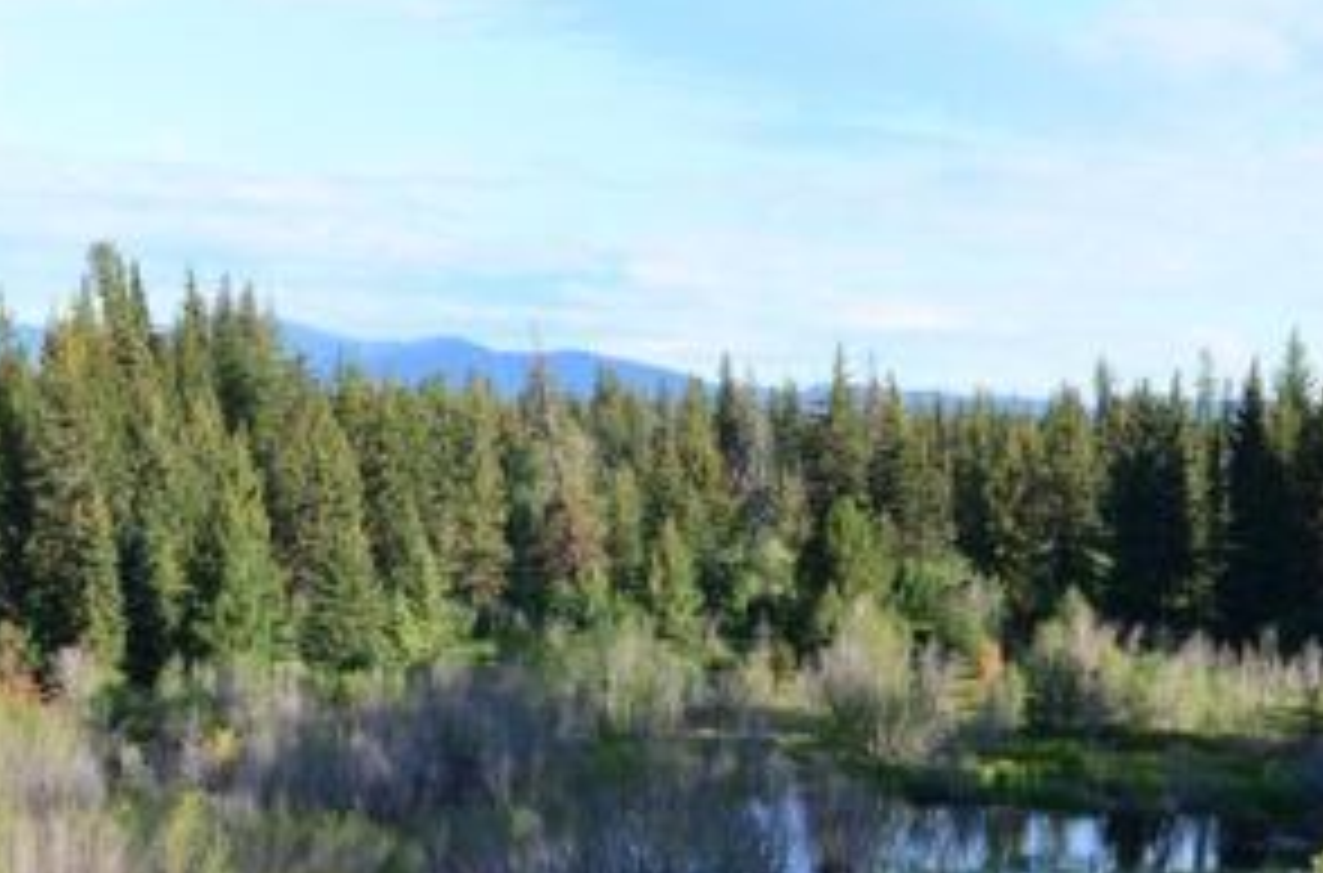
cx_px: 400
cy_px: 826
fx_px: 3114
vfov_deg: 15.7
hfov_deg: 23.8
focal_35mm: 85
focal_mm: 26
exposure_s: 1/250
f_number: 8
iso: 200
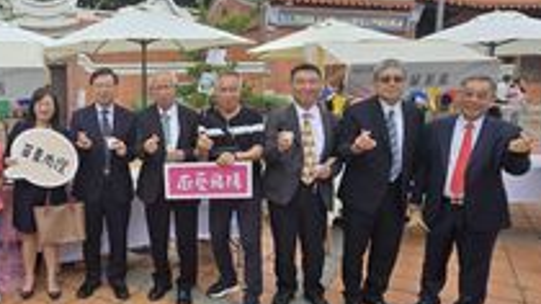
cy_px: 144
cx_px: 106
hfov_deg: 63.6
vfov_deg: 42.8
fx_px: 387
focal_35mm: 27
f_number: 2.2
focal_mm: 2.2
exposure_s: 1/1154
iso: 50
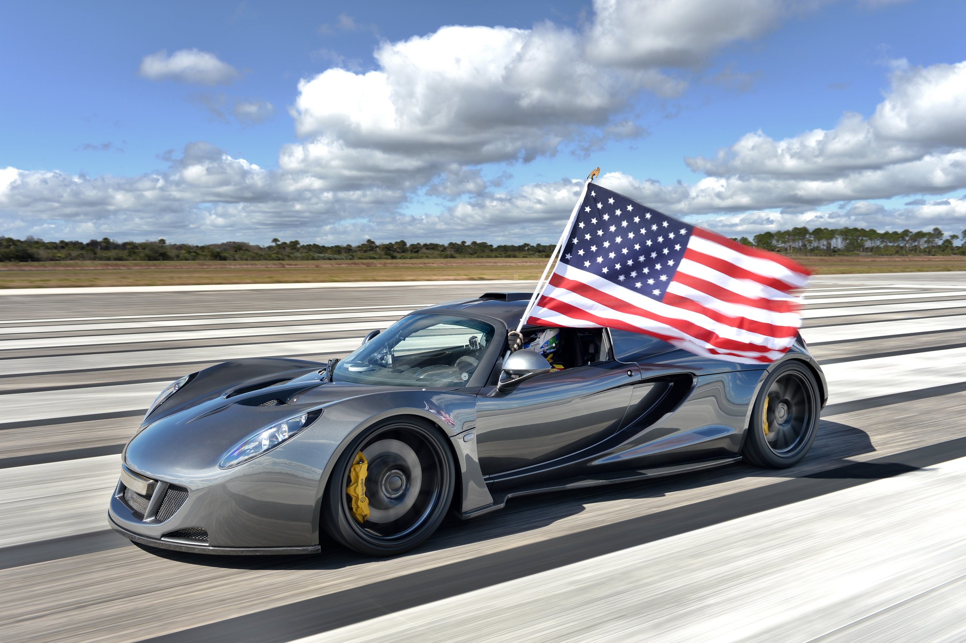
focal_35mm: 32
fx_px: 858
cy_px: 322
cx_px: 483
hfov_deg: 58.7
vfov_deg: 41.1
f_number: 8
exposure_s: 1/40
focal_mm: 32
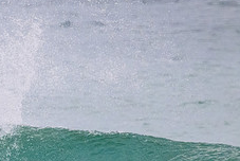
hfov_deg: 0.9
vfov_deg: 0.6
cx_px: -78
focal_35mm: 2342
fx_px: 15633
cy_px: 172
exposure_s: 1/1250
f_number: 11
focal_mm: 800
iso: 4000
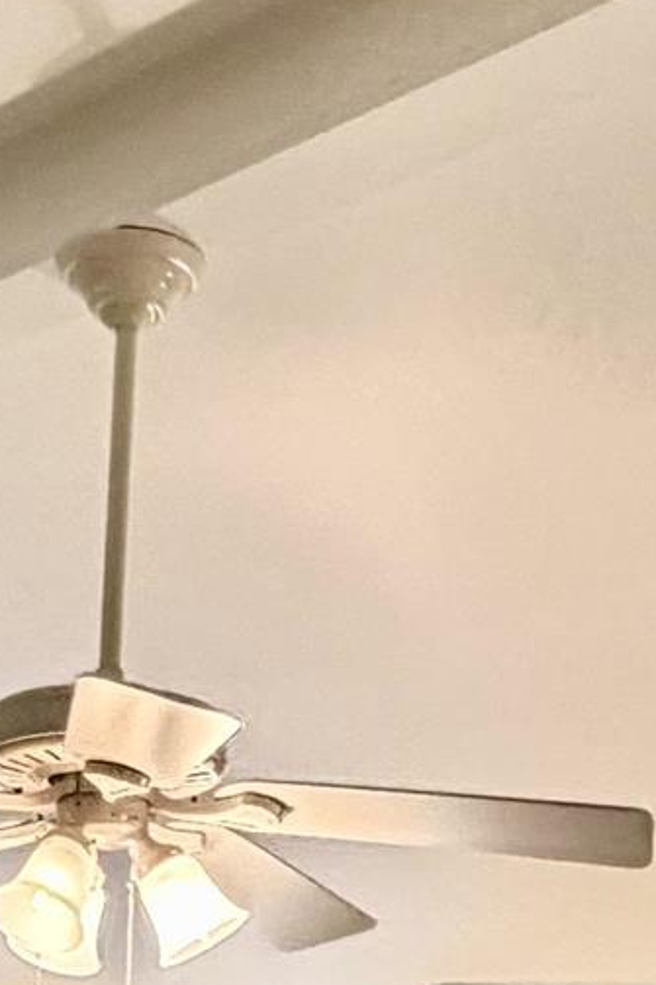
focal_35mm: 89
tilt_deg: +0.1
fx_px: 2434
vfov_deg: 20.4
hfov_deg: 15.2
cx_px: 65
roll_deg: -2.5
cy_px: 1357
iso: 400
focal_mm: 2.22
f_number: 2.2
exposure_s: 1/60
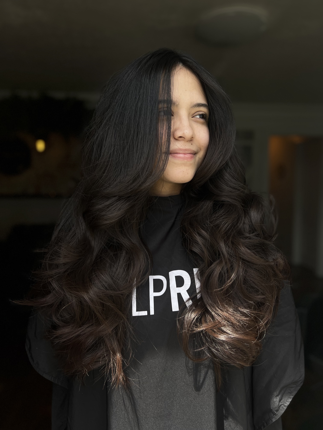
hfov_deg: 53.1
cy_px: 215
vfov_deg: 67.3
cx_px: 162
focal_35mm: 26
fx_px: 323
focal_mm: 5.7
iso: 50
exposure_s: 1/909
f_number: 1.5
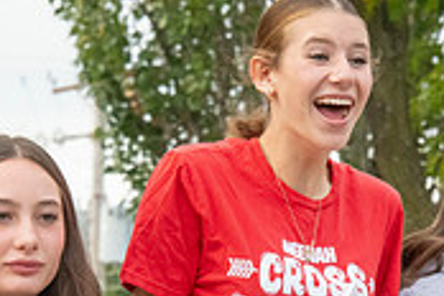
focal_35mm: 451
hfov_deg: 4.6
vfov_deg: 3.0
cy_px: 366
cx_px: 365
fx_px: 5562
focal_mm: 135
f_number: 11
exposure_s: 1/320
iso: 3200
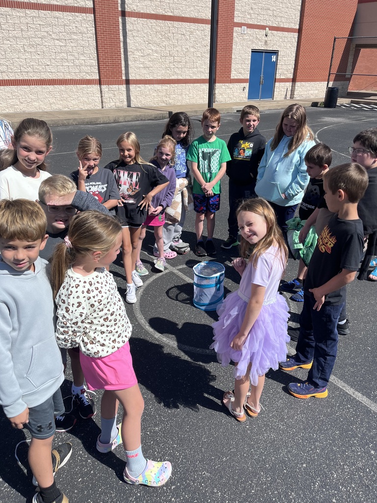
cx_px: 188
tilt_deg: -26.0
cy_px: 252
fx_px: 378
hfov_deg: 53.1
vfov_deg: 67.3
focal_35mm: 26
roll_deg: -1.0
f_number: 1.6
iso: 50
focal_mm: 5.1
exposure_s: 1/3745
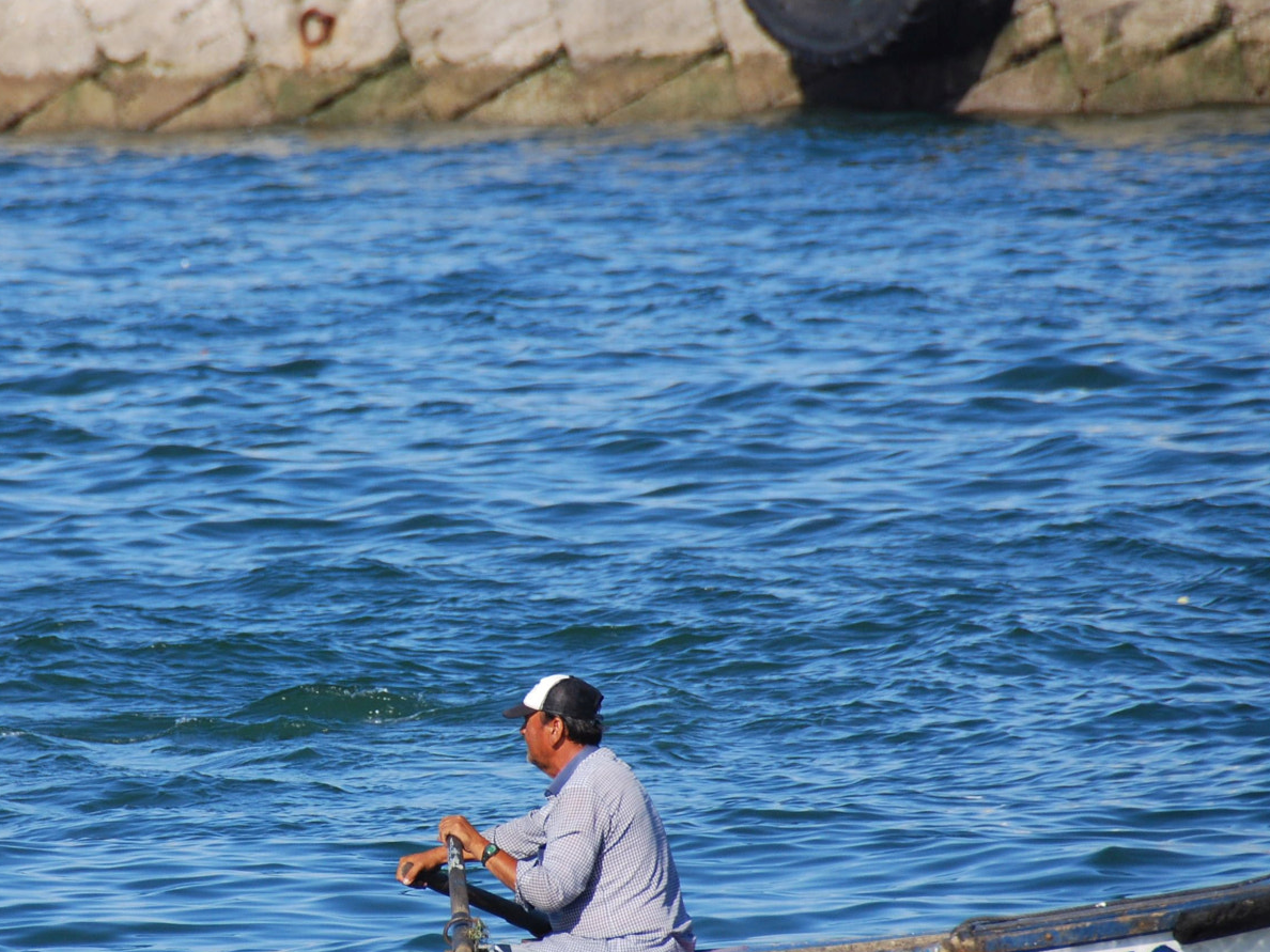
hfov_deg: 4.0
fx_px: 18271
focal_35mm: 498
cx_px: 311
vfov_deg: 3.0
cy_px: 630
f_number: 5.6
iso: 200
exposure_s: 1/800
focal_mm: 200
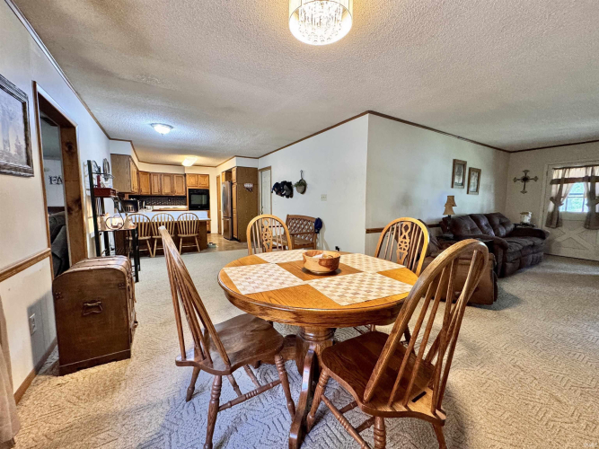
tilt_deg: -5.5
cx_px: 300
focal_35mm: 14
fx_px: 242
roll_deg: -0.8
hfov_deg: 102.1
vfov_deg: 85.7
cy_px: 224
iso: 400
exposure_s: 1/60
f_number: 2.2
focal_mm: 2.22
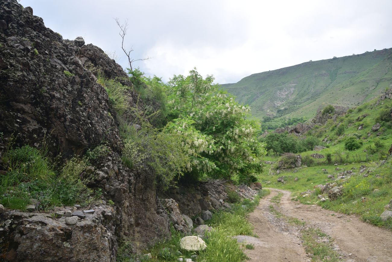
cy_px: 131
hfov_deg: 39.6
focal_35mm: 50
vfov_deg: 27.0
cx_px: 196
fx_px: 544
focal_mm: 50
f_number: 9
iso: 250
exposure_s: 1/160
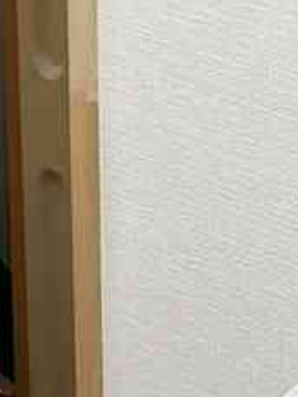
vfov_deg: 9.9
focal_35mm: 189
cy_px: 691
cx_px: 357
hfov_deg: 7.8
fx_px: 2165
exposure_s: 1/60
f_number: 1.8
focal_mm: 3
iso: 50
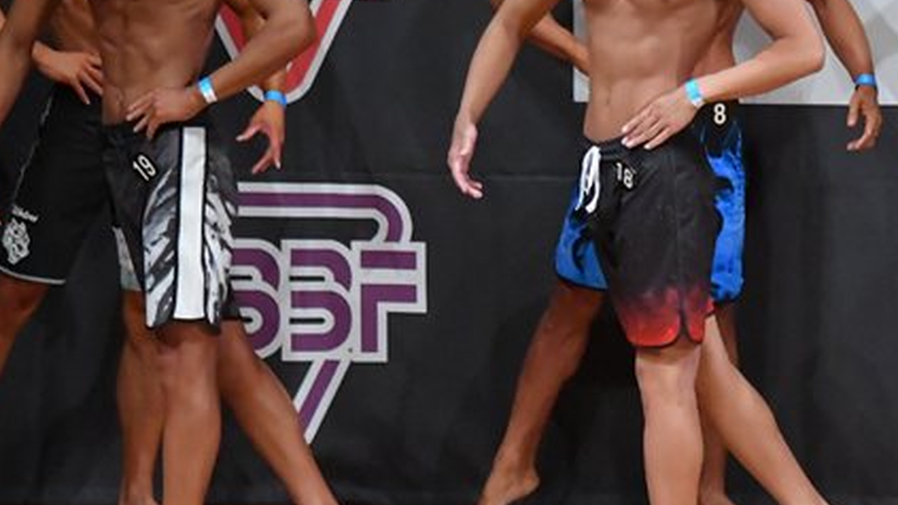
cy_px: 210
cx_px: 804
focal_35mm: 489
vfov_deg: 2.5
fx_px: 11644
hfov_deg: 4.4
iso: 8000
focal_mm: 170
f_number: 5.6
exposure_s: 1/400
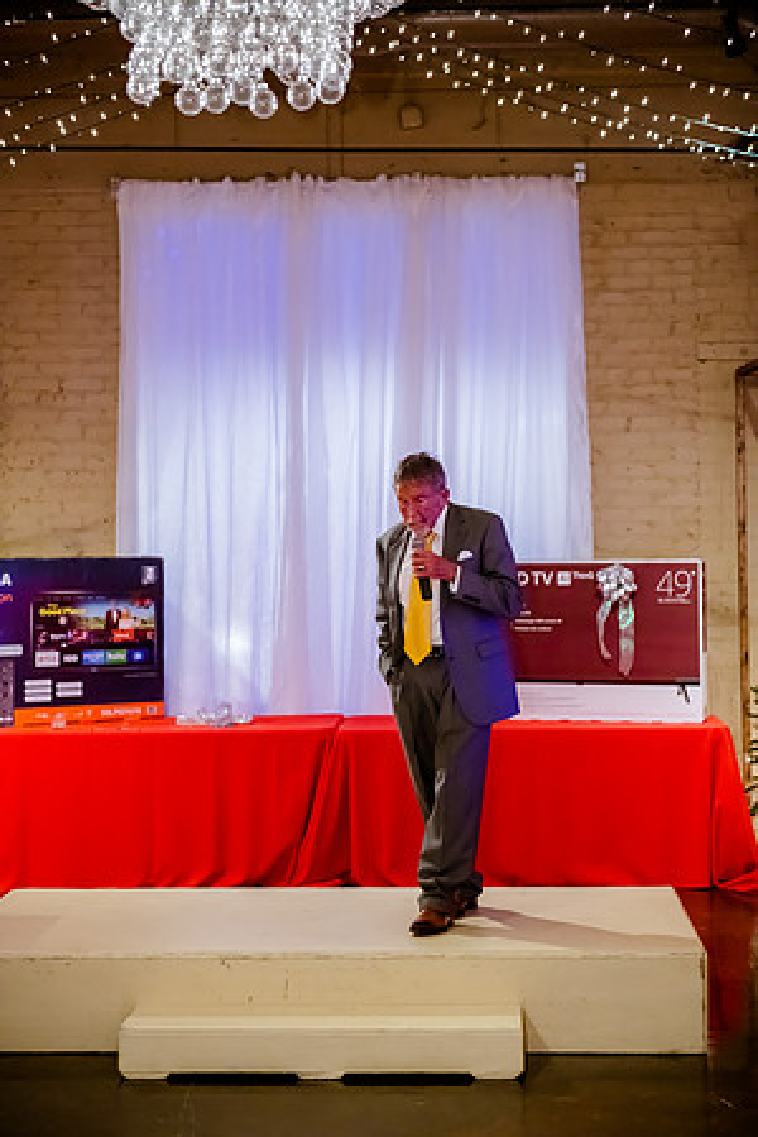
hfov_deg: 19.5
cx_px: 379
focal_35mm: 70
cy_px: 568
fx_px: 2211
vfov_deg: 28.8
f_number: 2.8
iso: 5000
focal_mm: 70
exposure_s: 1/125
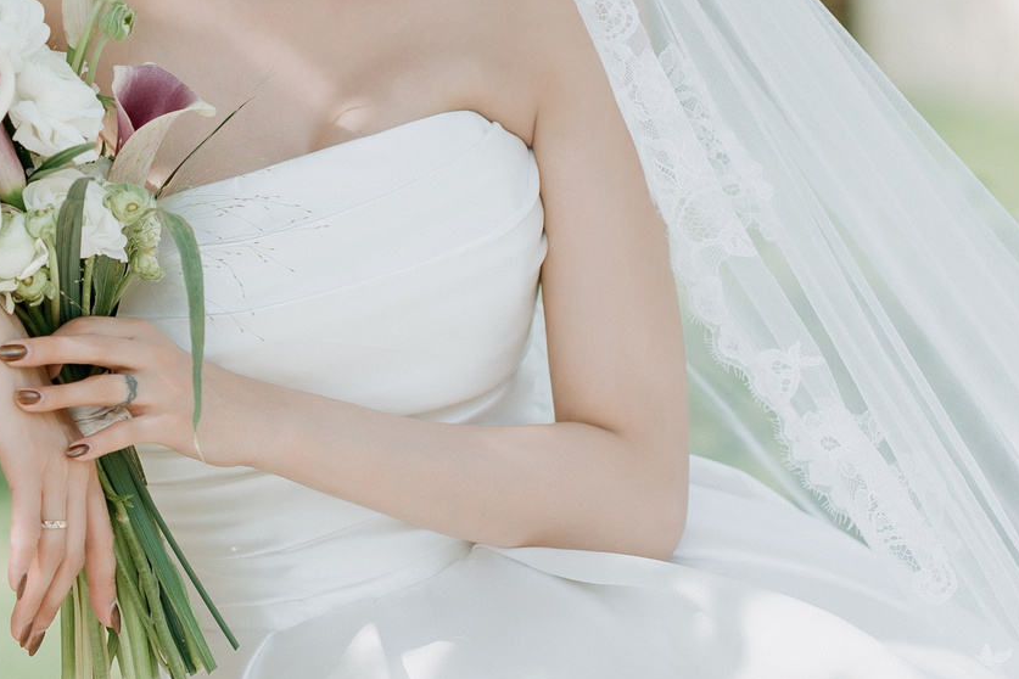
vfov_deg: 5.3
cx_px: -135
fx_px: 7359
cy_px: 234
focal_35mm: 260
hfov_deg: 7.9
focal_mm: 85
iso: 100
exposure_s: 1/1000
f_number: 2
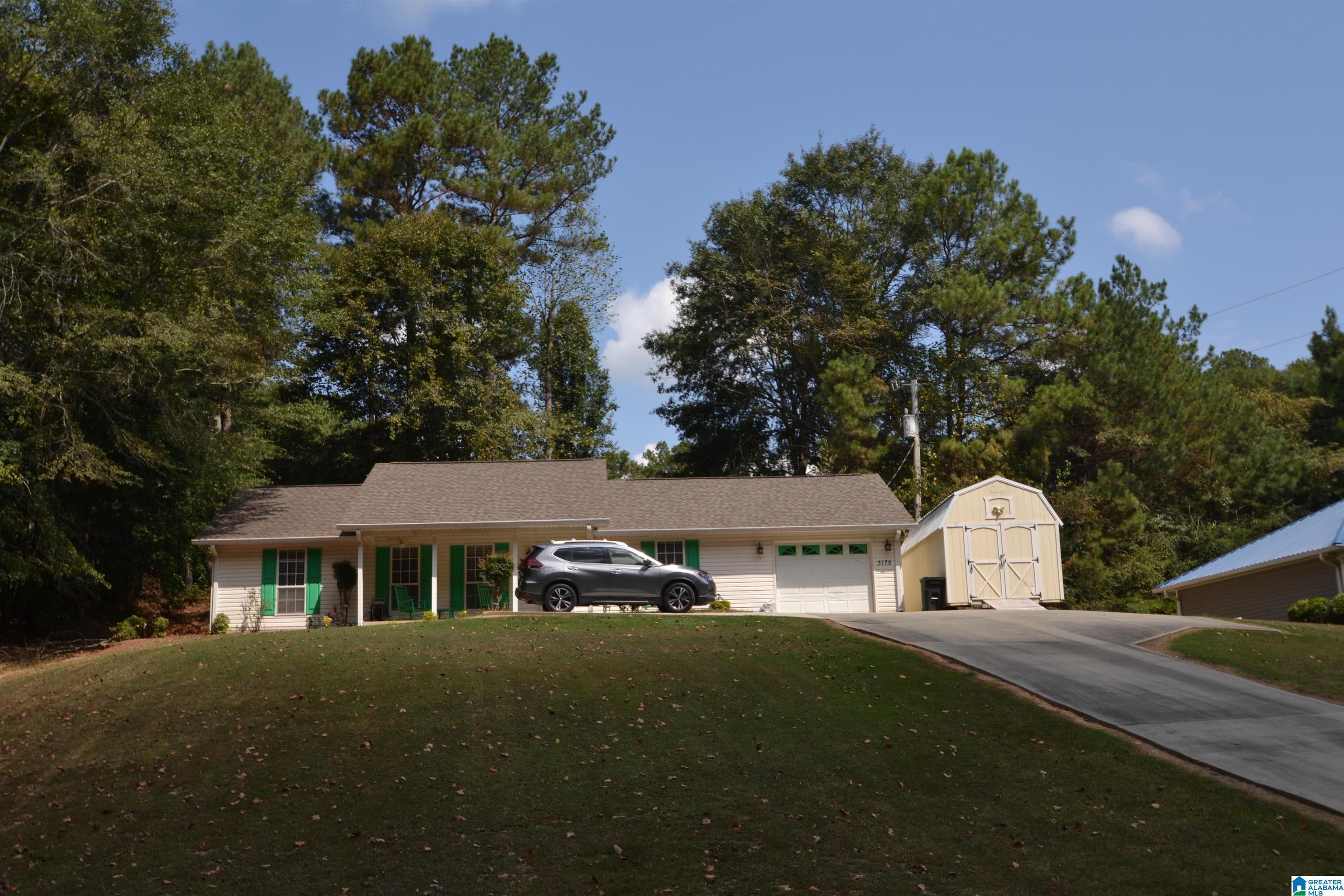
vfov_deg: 36.9
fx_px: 1344
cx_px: 672
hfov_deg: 53.1
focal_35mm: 36
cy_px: 448
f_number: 8
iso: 100
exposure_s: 1/200
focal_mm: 24
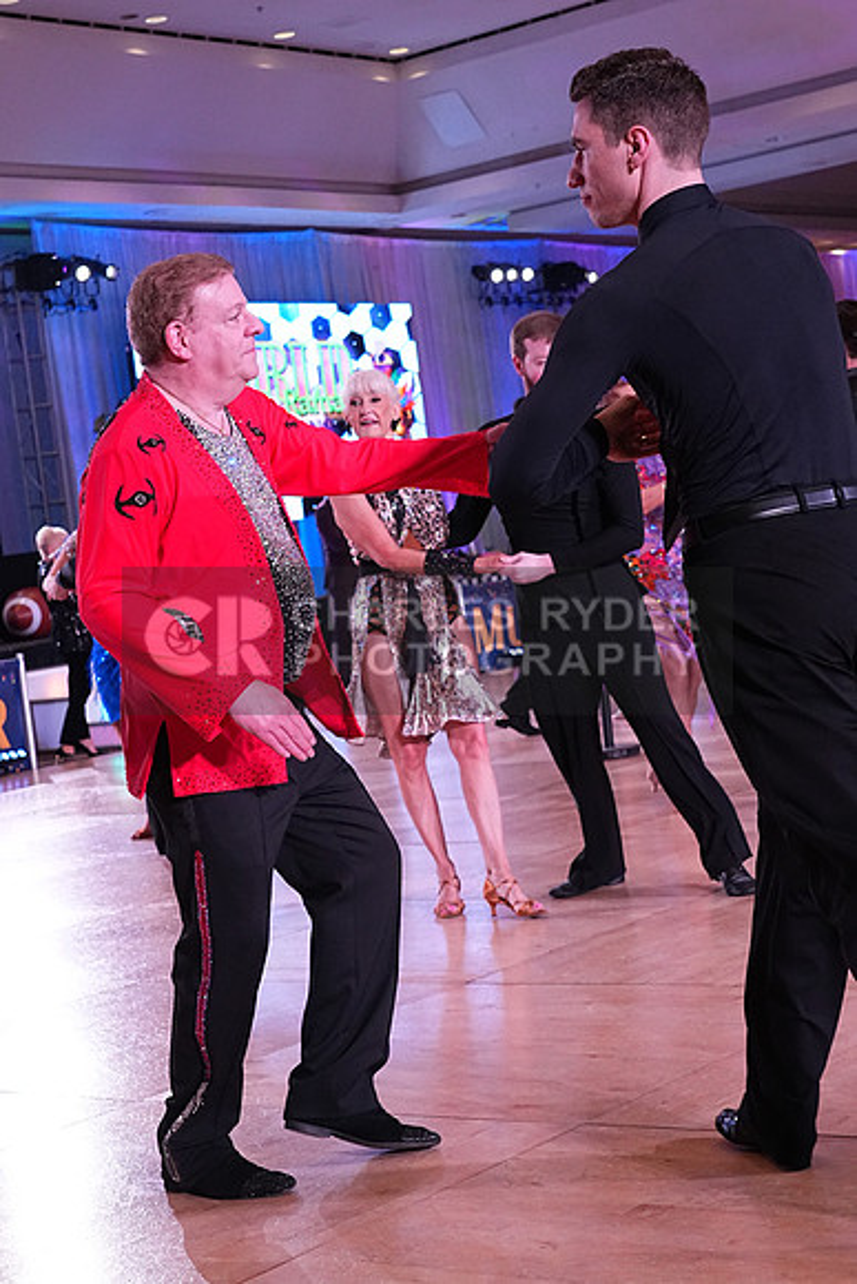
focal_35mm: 63
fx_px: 2248
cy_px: 642
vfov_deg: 31.9
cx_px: 428
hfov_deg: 21.6
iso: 3200
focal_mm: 42
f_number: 5.6
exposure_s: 1/400
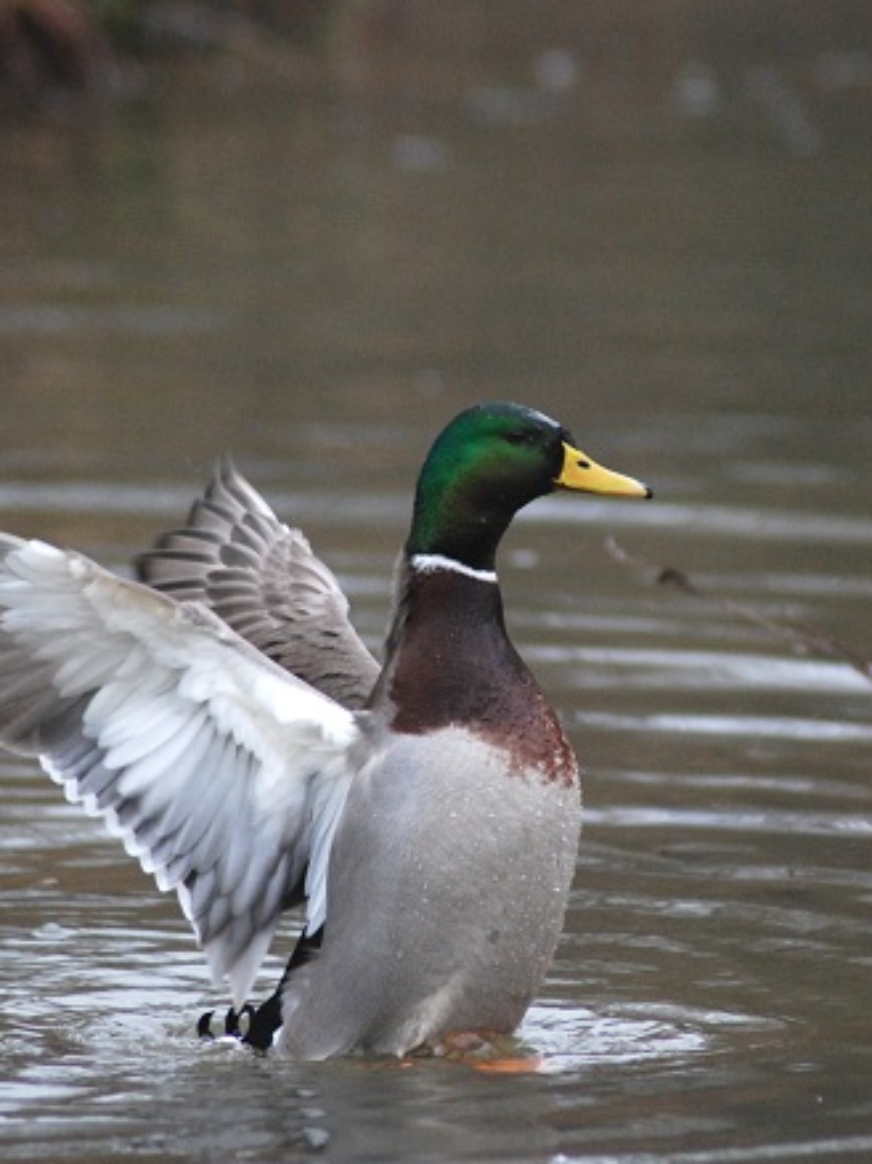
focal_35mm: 542
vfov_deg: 3.7
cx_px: 513
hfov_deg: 2.7
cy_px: 582
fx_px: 18213
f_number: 5
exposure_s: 1/400
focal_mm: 250
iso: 1000
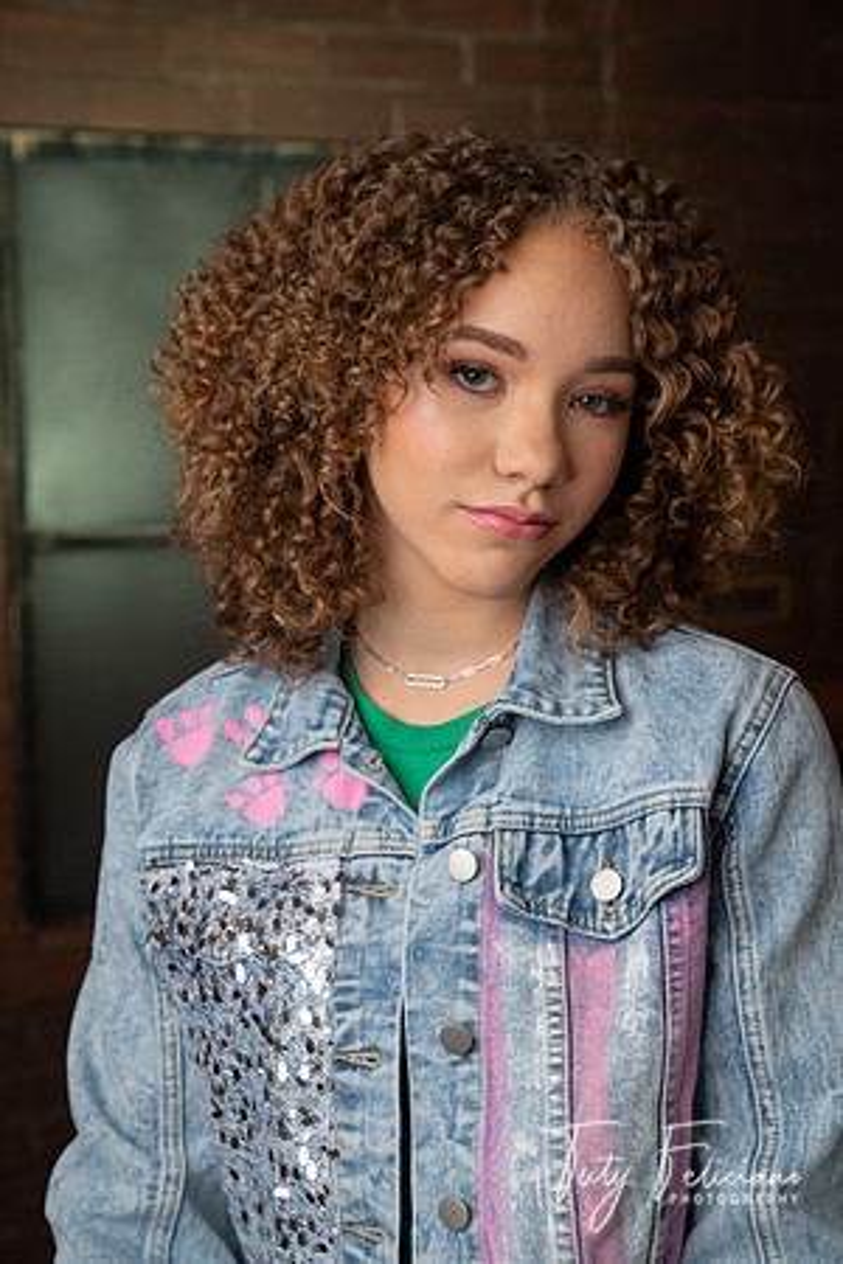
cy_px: 632
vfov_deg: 31.4
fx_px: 2248
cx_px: 422
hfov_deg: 21.2
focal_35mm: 64
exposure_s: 1/100
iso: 100
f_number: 5.6
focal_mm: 64
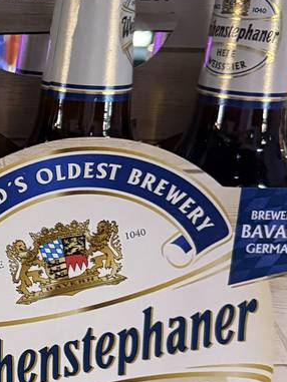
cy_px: 238
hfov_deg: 15.9
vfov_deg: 23.2
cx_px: -167
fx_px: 928
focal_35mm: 84
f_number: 1.78
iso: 1000
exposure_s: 1/30
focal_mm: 6.76
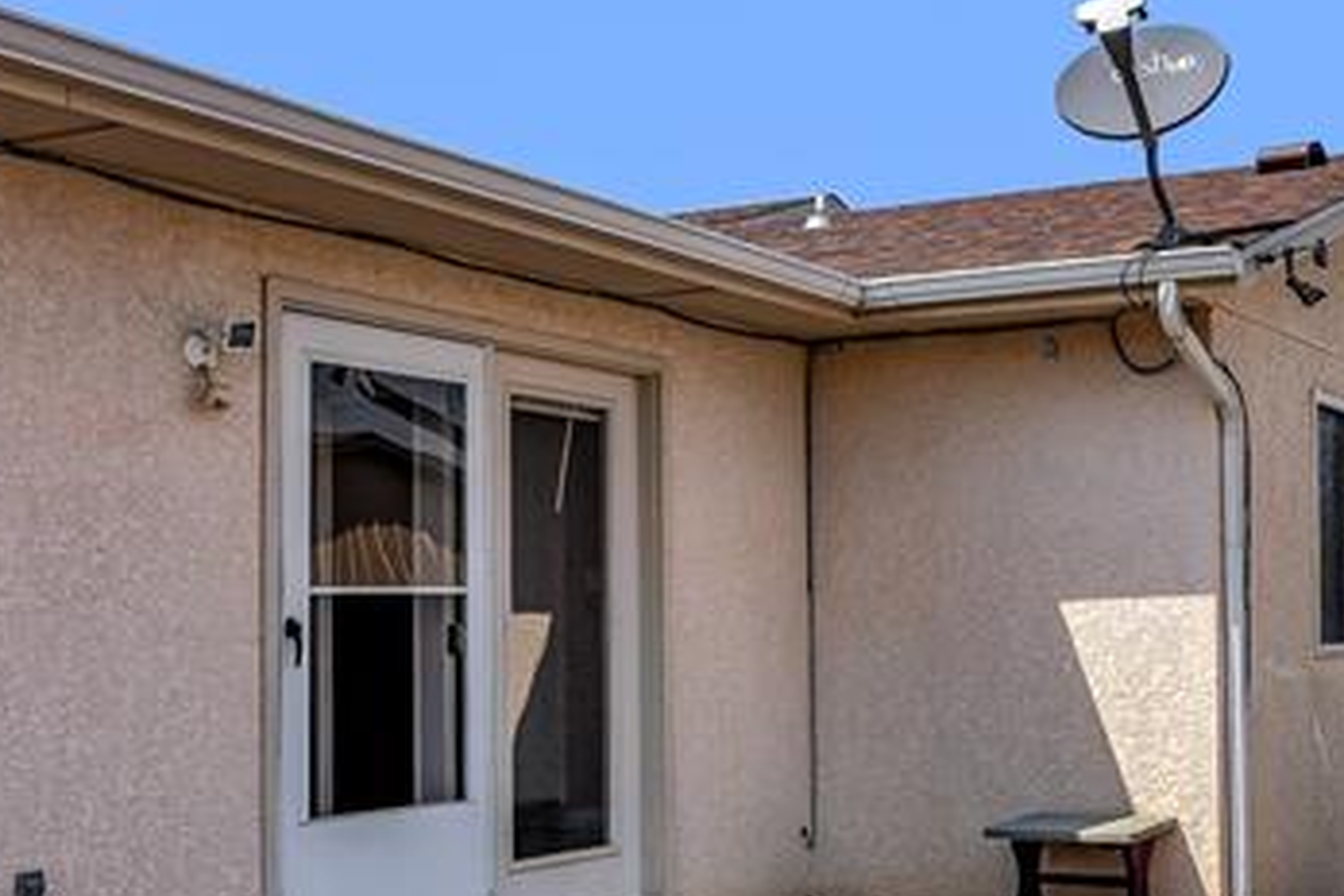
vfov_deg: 26.9
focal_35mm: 50
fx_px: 1867
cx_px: 1116
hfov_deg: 37.8
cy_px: 568
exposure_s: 1/500
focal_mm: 17
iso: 200
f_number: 8
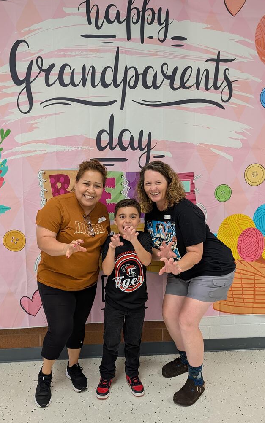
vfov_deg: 70.4
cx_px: 119
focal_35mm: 26
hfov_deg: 47.5
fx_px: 300
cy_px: 211
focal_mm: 6.9
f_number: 1.68
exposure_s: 1/30
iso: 58
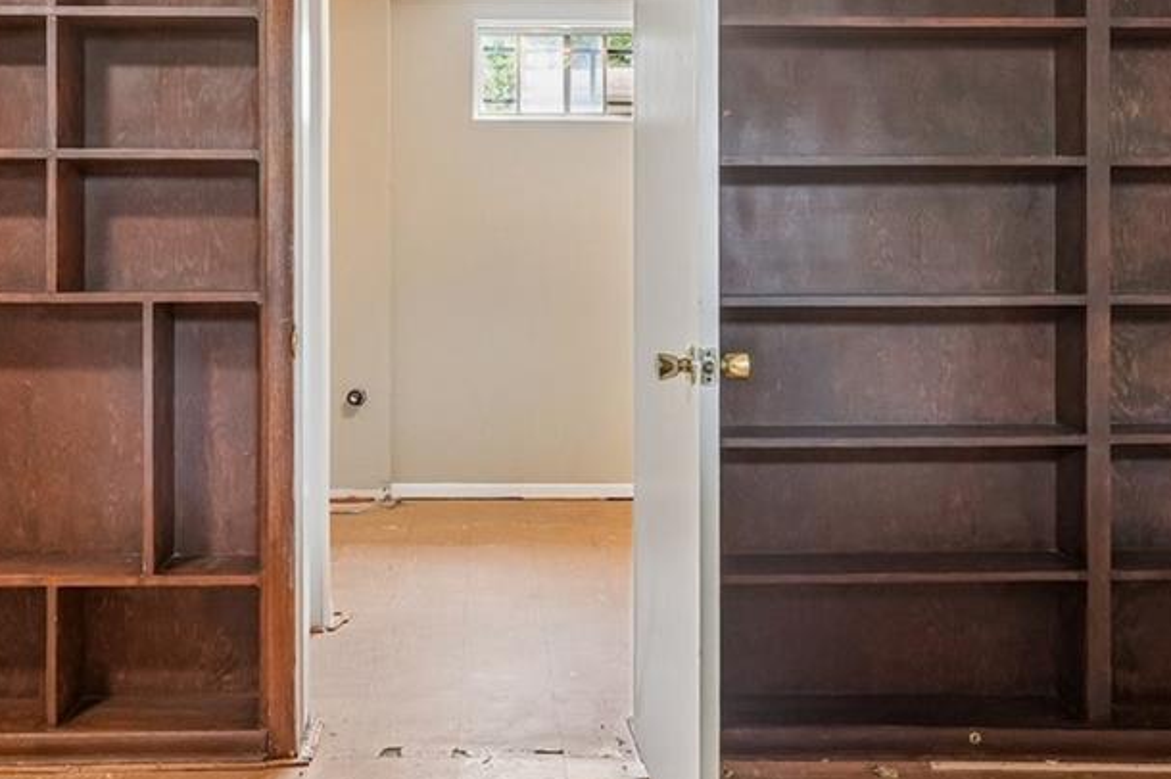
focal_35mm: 43
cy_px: 188
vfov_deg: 30.4
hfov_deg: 45.1
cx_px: 539
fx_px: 1408
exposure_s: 1/2
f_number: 8
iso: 500
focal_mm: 11
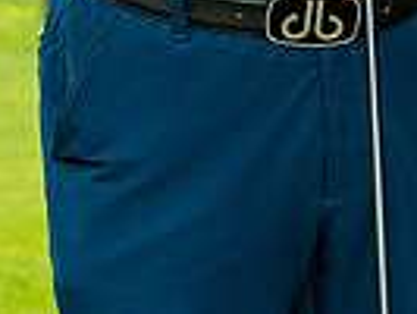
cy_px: -404
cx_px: 537
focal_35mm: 381
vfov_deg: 3.9
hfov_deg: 5.2
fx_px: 4594
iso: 200
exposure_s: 1/160
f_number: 5.6
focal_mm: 70
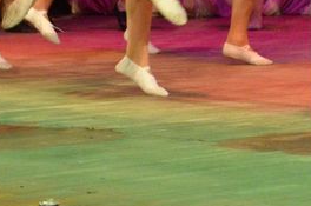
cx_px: 223
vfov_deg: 5.9
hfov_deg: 9.2
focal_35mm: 223
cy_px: -238
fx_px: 1923
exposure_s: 1/160
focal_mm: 28
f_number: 5.6
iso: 2500
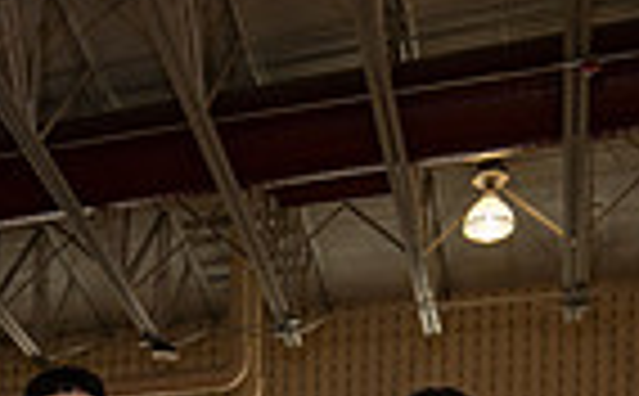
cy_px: 976
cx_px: 58
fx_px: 1407
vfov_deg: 12.3
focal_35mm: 81
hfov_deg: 24.8
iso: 500
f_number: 8
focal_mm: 25
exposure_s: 1/250
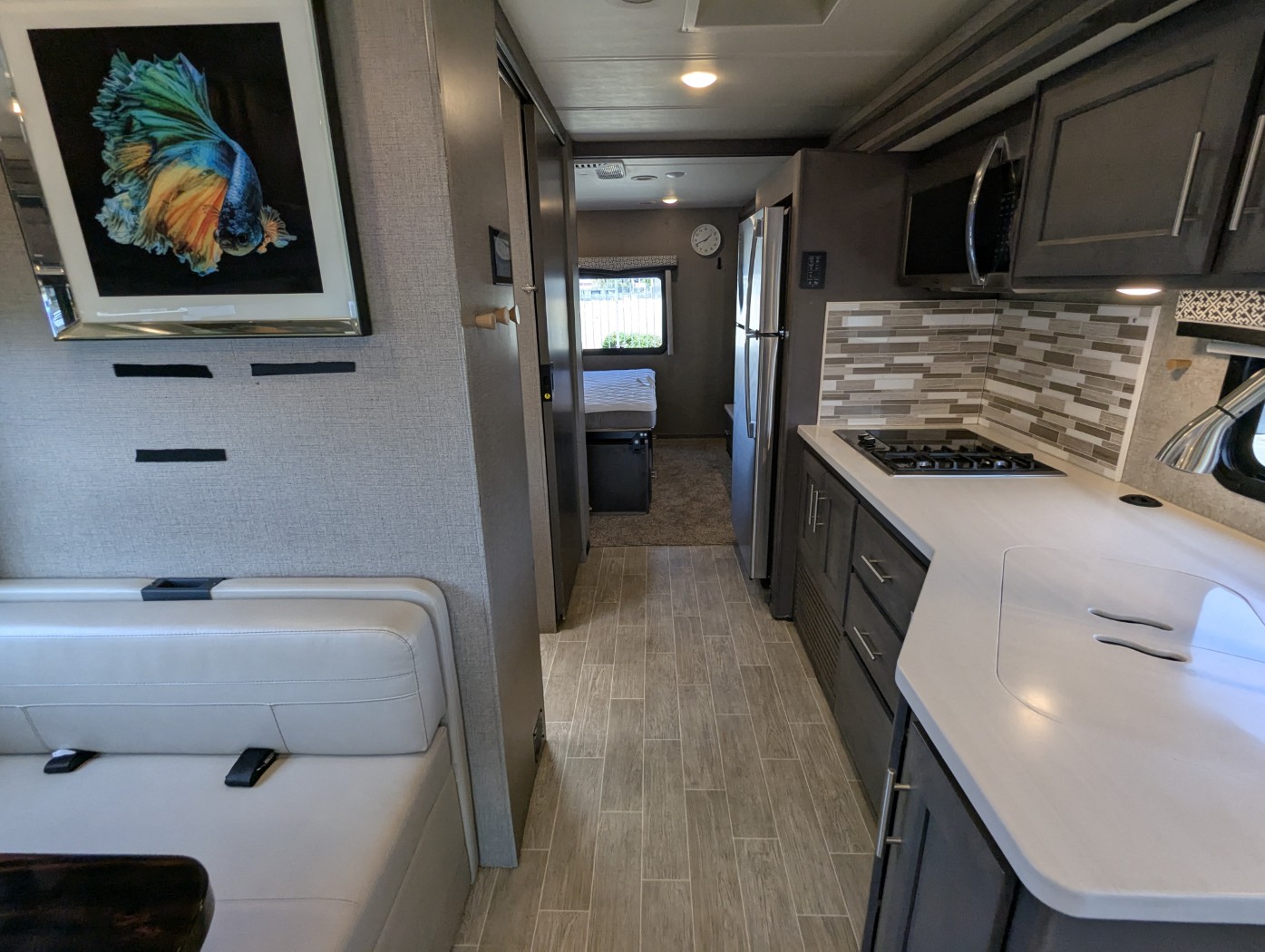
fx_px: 585
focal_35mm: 16
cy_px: 476
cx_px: 632
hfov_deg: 94.4
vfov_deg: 78.2
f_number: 2.2
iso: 155
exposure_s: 1/172
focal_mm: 2.35
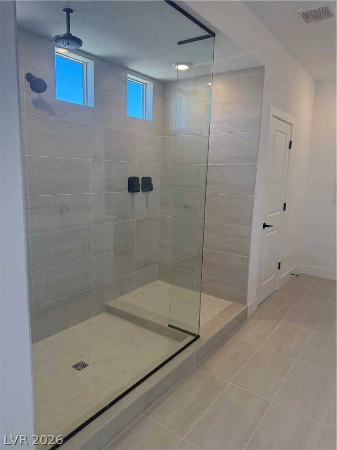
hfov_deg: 56.8
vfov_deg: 71.6
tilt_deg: -9.0
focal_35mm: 24
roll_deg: -1.3
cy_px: 225
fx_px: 312
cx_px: 168
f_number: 1.78
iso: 125
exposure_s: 1/240
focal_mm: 6.76
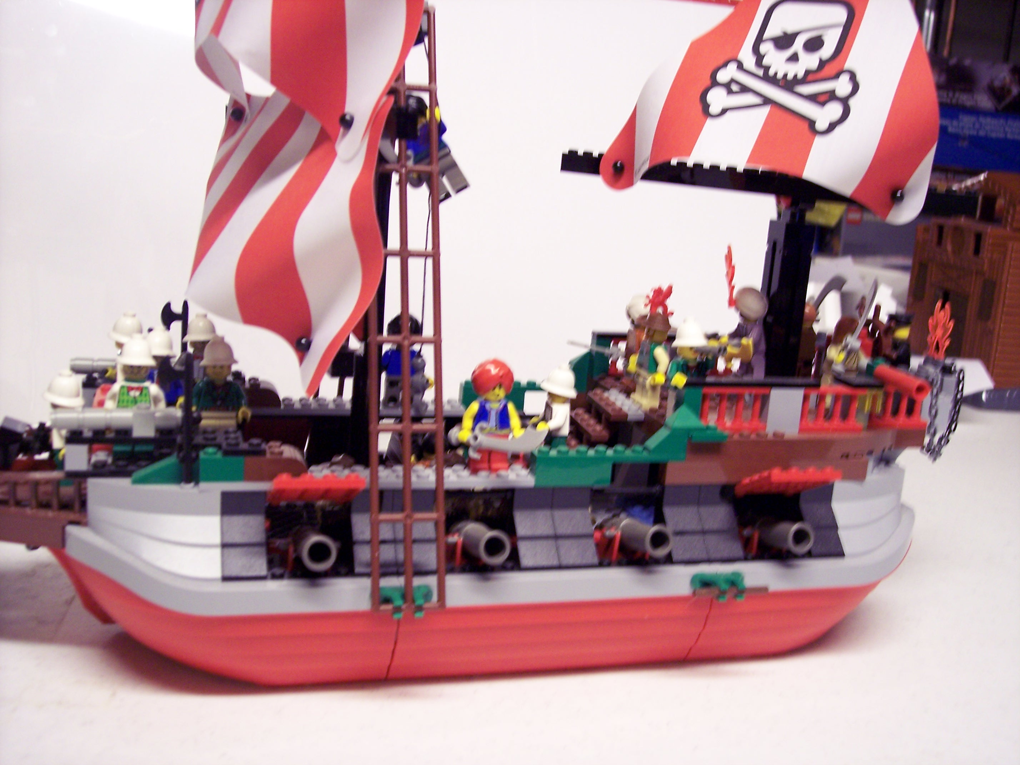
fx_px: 1149
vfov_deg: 36.8
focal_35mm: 39
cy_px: 382
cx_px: 510
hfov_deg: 47.9
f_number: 3.4
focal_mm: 8
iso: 200
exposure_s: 1/15
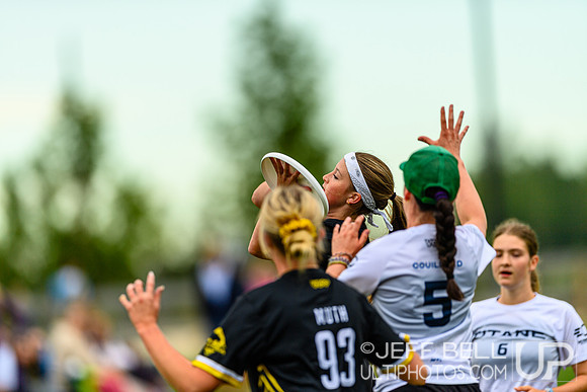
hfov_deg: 5.2
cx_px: 294
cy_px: 196
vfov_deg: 3.4
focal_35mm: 400
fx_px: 6523
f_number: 3.2
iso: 140
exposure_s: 1/1250
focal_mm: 400
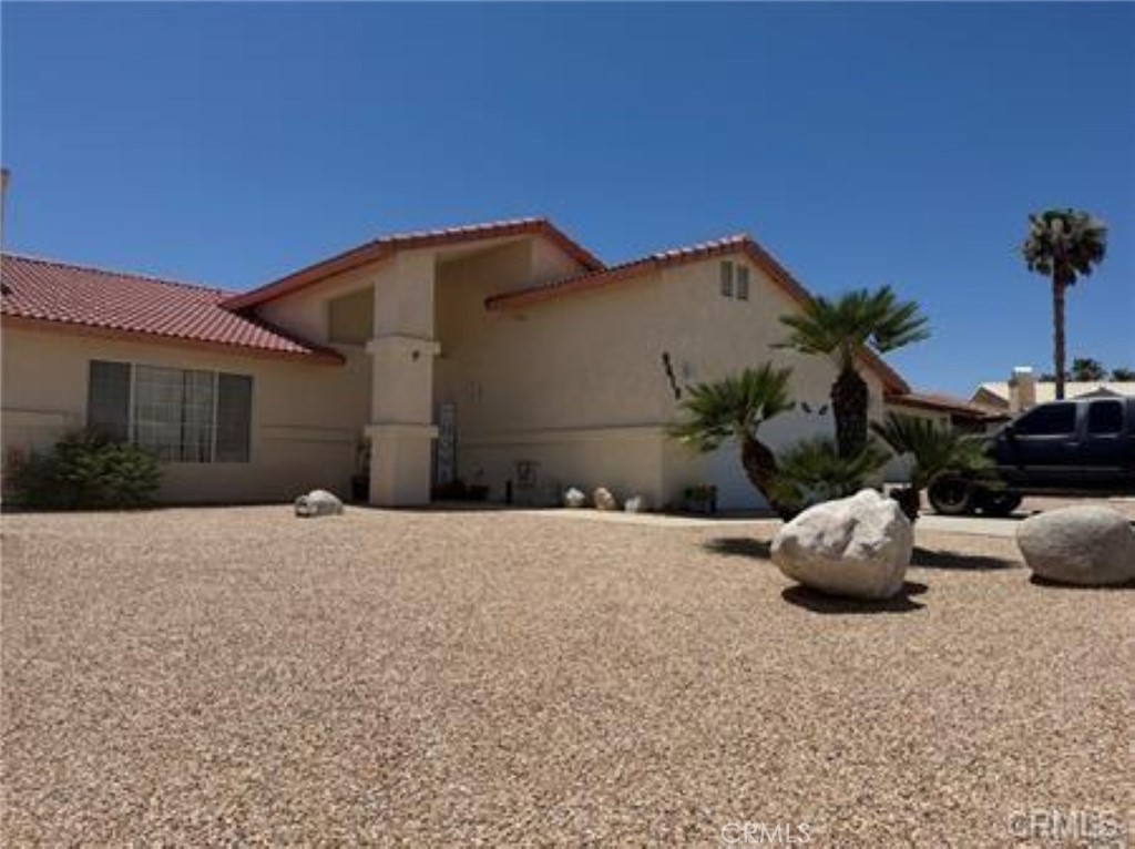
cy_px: 424
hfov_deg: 71.6
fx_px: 786
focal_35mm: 24
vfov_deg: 56.7
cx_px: 568
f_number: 1.78
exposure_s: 1/9091
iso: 80
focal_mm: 6.76
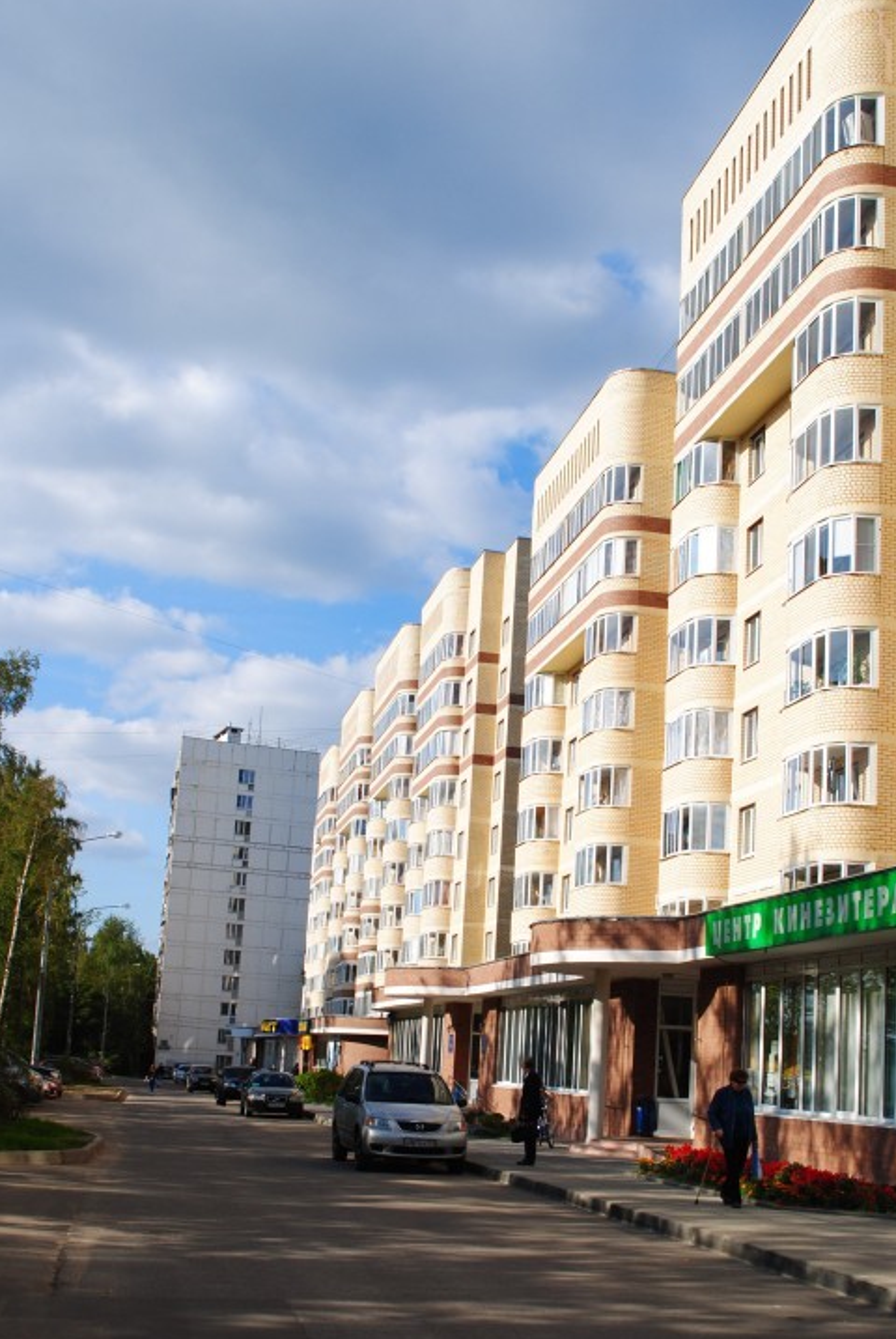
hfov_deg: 29.9
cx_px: 493
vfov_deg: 43.4
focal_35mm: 45
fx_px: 1675
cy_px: 766
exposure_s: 1/250
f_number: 10
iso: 140
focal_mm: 24
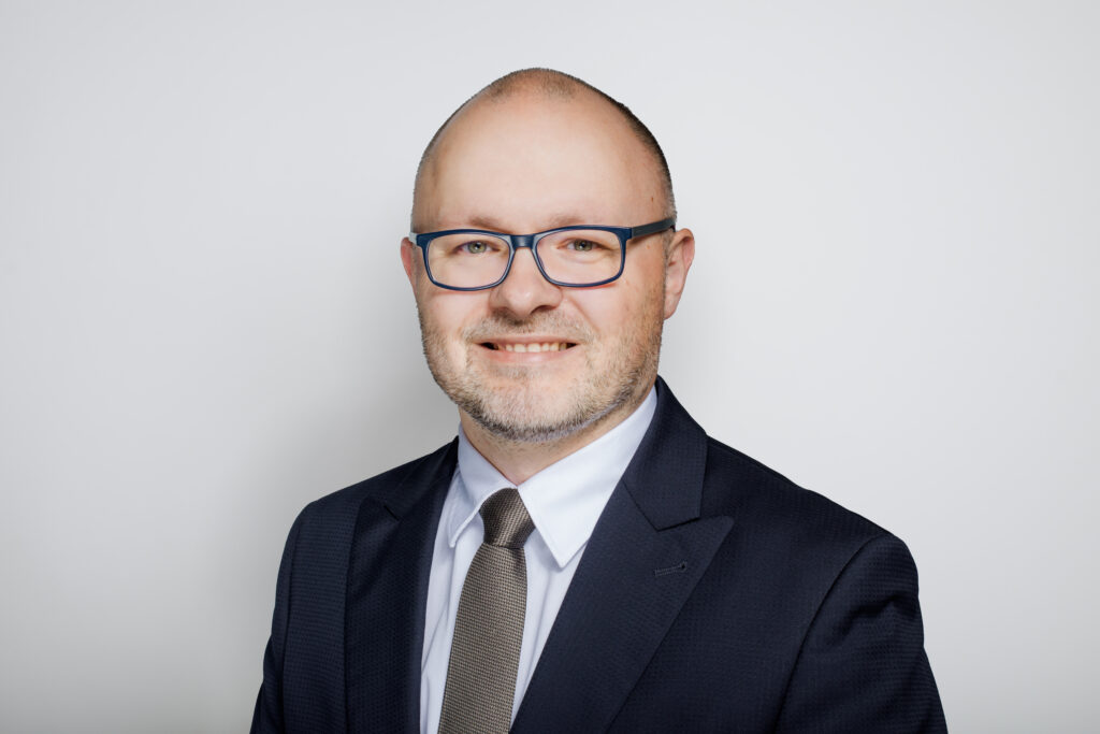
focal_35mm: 50
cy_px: 367
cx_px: 550
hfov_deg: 39.6
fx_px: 1528
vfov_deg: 27.0
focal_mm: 50
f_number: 6.3
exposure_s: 1/250
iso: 100
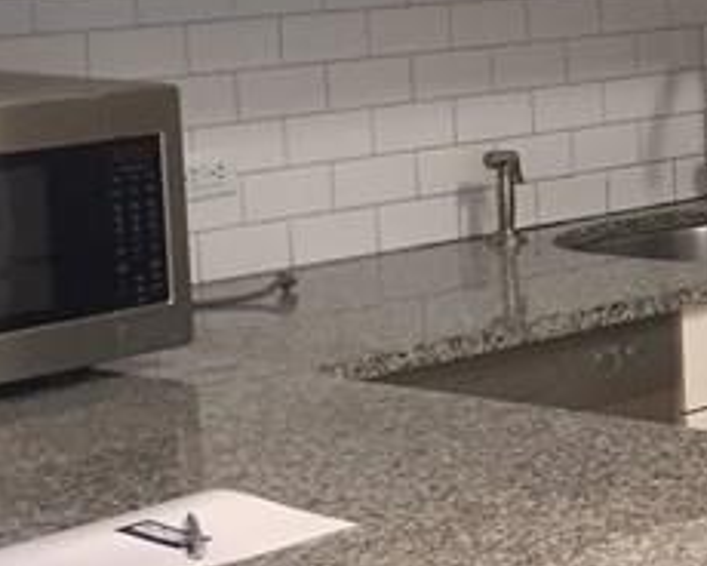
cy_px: 157
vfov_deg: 12.2
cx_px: 1466
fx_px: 2636
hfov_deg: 13.0
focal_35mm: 126
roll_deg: -0.7
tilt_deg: -9.2
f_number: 2.2
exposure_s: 1/30
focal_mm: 4.15
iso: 50
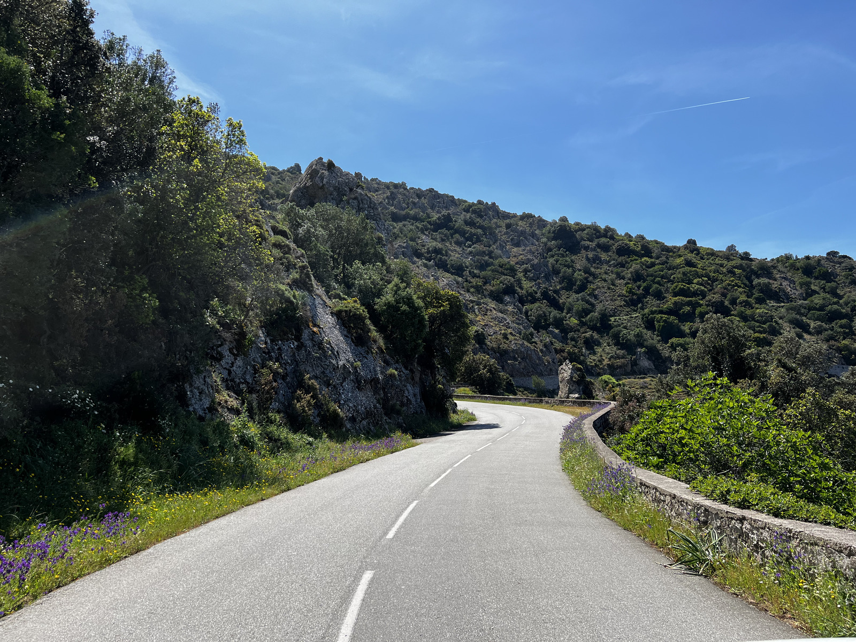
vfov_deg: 53.1
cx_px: 428
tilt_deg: +6.4
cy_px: 321
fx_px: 643
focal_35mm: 26
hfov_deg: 67.3
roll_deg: +3.8
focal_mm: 5.7
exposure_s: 1/3968
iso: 50
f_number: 1.5
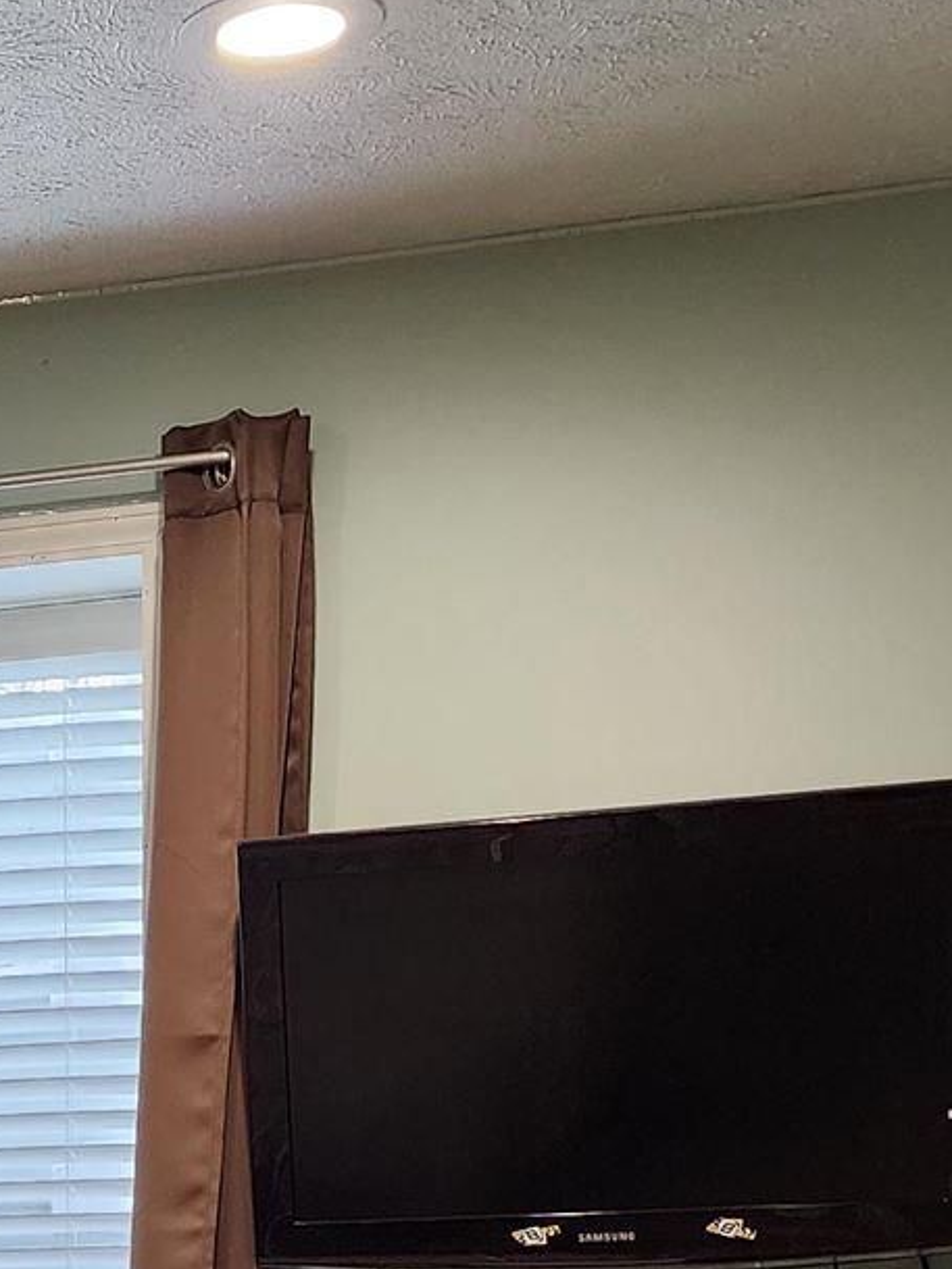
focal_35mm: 87
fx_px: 3189
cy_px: 1640
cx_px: -348
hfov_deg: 16.0
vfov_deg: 20.6
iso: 400
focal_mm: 6.4
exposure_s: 1/120
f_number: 1.8
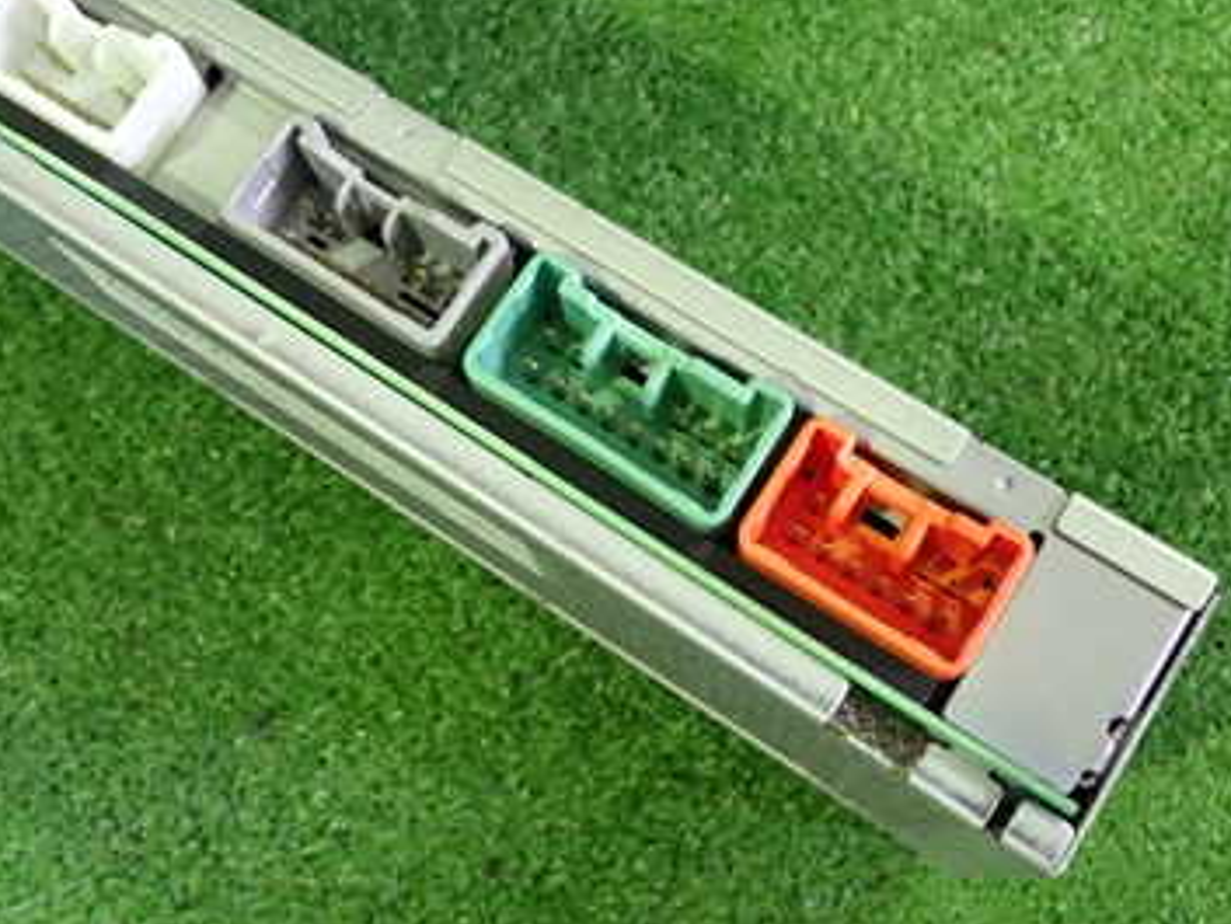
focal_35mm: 51
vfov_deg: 28.4
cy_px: 296
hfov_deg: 37.3
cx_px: 467
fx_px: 1814
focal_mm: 5.4
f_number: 2.3
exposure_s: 1/40
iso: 800
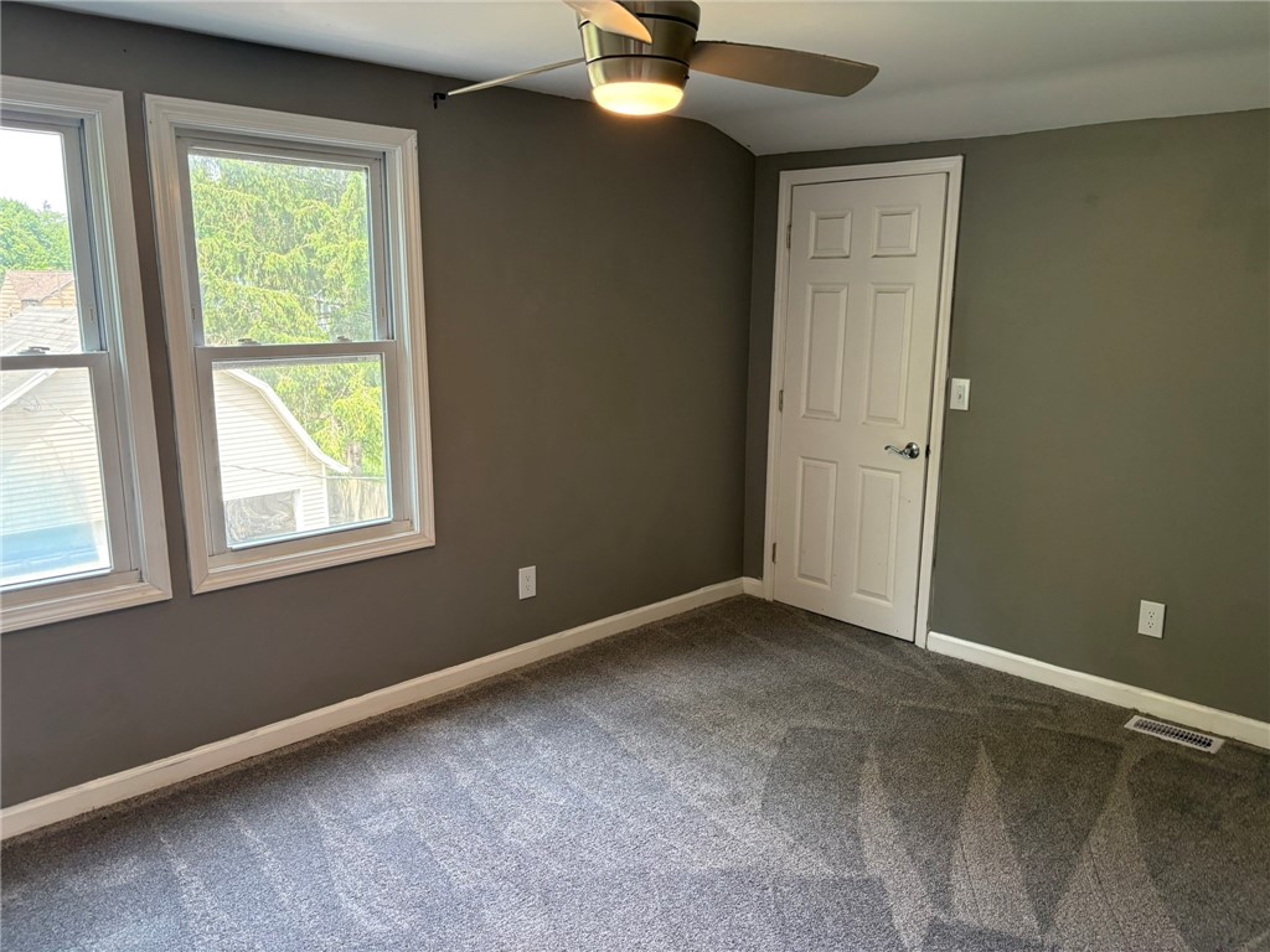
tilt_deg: -10.6
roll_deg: +0.2
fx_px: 954
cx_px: 635
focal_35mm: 26
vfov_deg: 53.1
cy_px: 476
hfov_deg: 67.3
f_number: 1.6
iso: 250
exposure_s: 1/120
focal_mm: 5.96
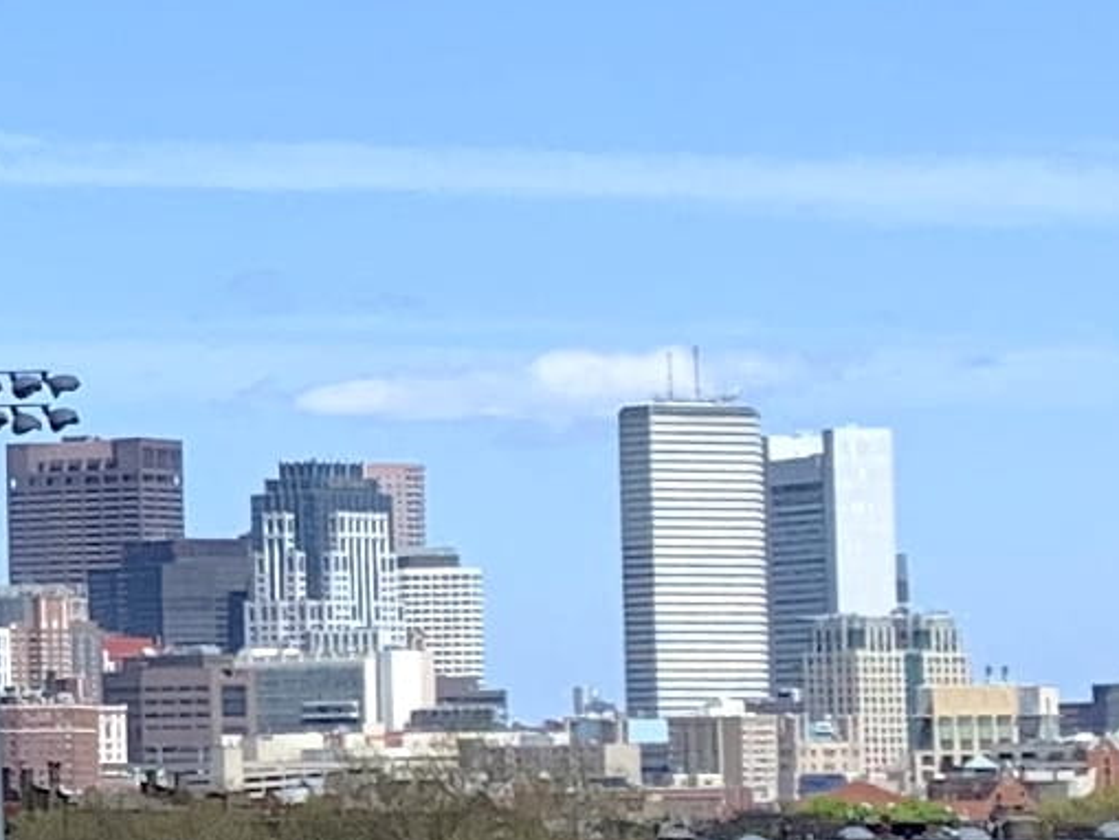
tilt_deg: +3.3
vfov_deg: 7.2
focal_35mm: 206
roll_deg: +0.8
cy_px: 521
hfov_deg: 8.8
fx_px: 6661
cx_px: -1455
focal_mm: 4.25
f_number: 1.8
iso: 25
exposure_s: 1/1916
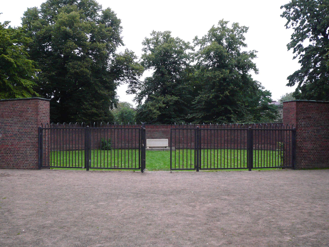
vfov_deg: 40.7
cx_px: 164
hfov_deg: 52.6
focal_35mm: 35
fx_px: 333
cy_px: 124
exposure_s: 1/30
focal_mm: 5.7
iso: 200
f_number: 3
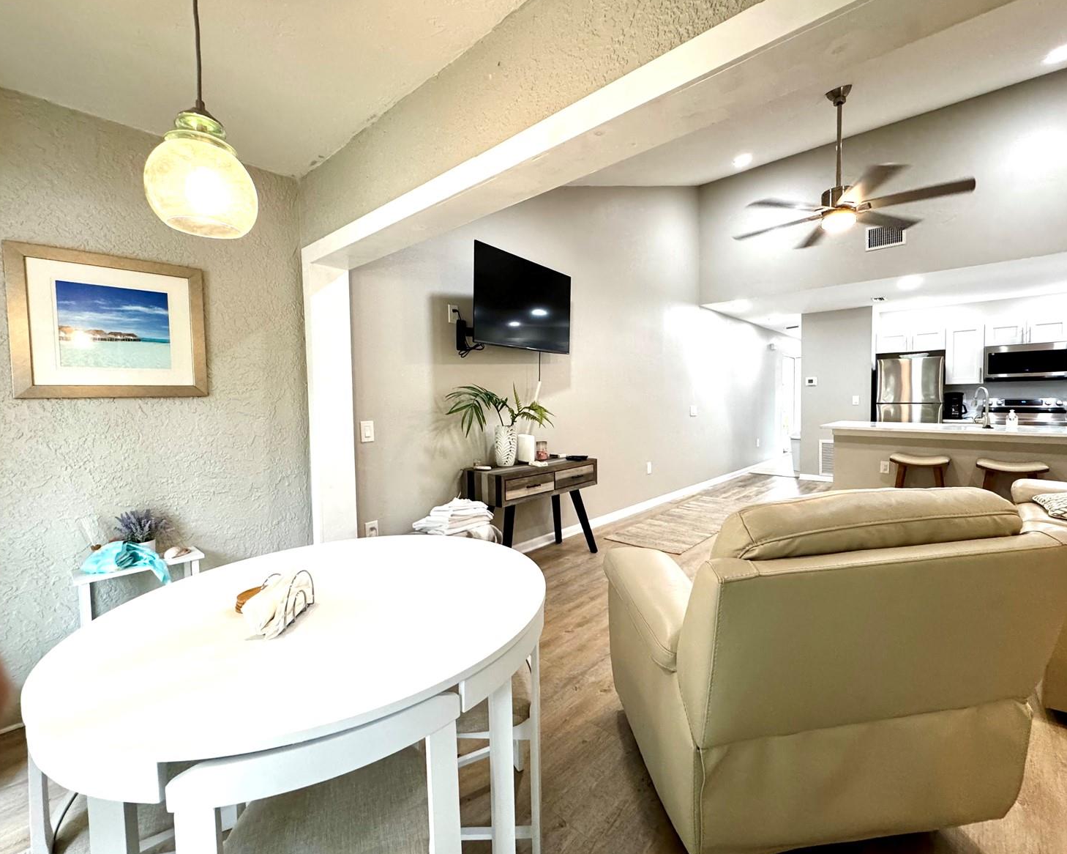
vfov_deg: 84.0
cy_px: 418
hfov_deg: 96.6
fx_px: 474
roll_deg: +0.6
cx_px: 577
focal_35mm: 15
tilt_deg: -2.9
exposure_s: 1/120
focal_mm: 2.22
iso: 250
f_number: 2.2
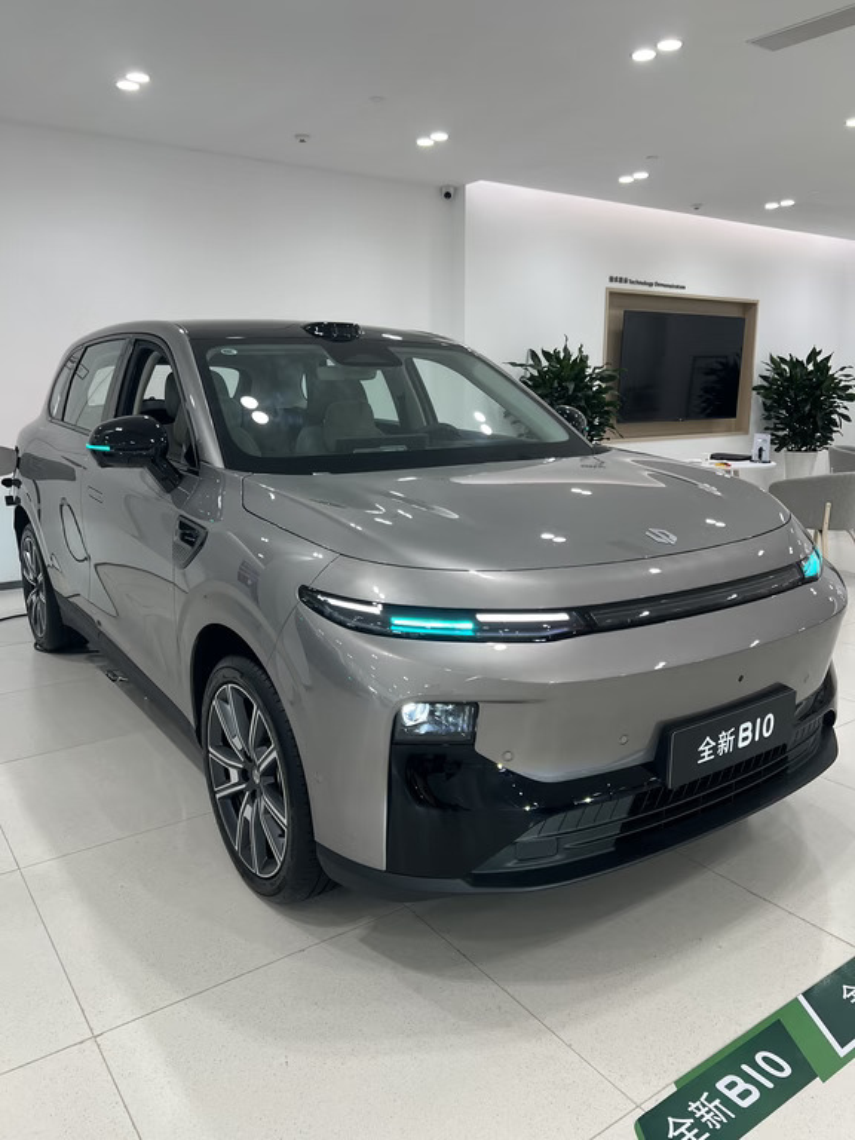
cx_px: 428
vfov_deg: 67.3
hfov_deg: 53.1
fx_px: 856
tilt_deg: -11.4
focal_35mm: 26
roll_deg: -0.2
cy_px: 570
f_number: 1.5
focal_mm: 5.7
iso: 40
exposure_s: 1/125
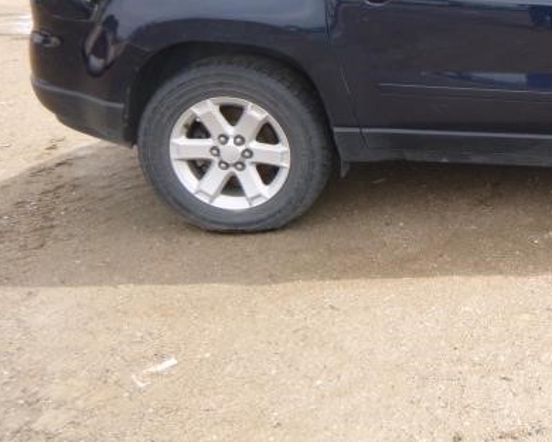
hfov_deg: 33.8
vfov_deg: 29.4
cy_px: 74
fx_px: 817
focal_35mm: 50
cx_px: 562
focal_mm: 4.5
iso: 100
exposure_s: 1/200
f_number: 3.9
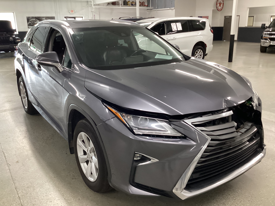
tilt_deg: -19.3
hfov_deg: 58.4
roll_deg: +1.0
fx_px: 246
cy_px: 103
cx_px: 138
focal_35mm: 31
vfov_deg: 45.4
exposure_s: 1/60
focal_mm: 3.3
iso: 320
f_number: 2.4
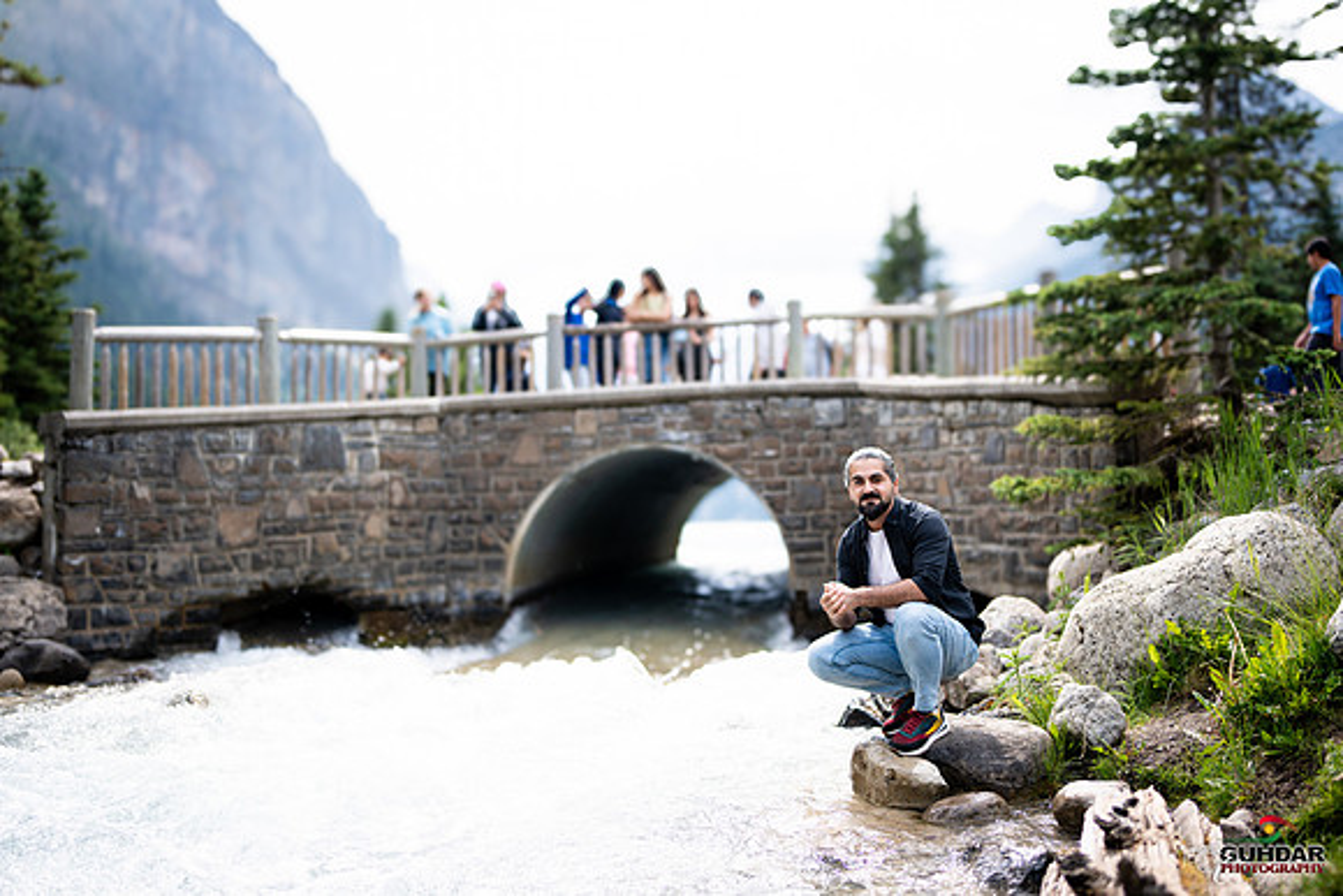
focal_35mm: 35
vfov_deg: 37.9
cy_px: 448
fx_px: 1306
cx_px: 672
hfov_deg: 54.4
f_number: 1.2
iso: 200
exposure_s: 1/6400
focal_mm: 35
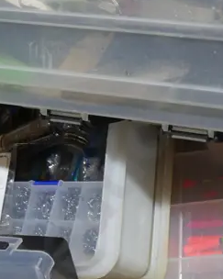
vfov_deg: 20.8
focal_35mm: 92
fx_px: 759
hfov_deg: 16.7
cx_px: 123
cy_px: 168
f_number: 3.5
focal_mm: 14
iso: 200
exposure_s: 1/60
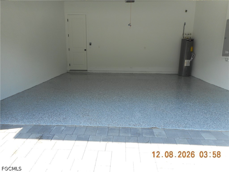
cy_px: 86
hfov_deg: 69.4
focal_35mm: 25
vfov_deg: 54.9
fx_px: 165
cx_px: 114
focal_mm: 4.5
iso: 80
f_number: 3.7
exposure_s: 1/160
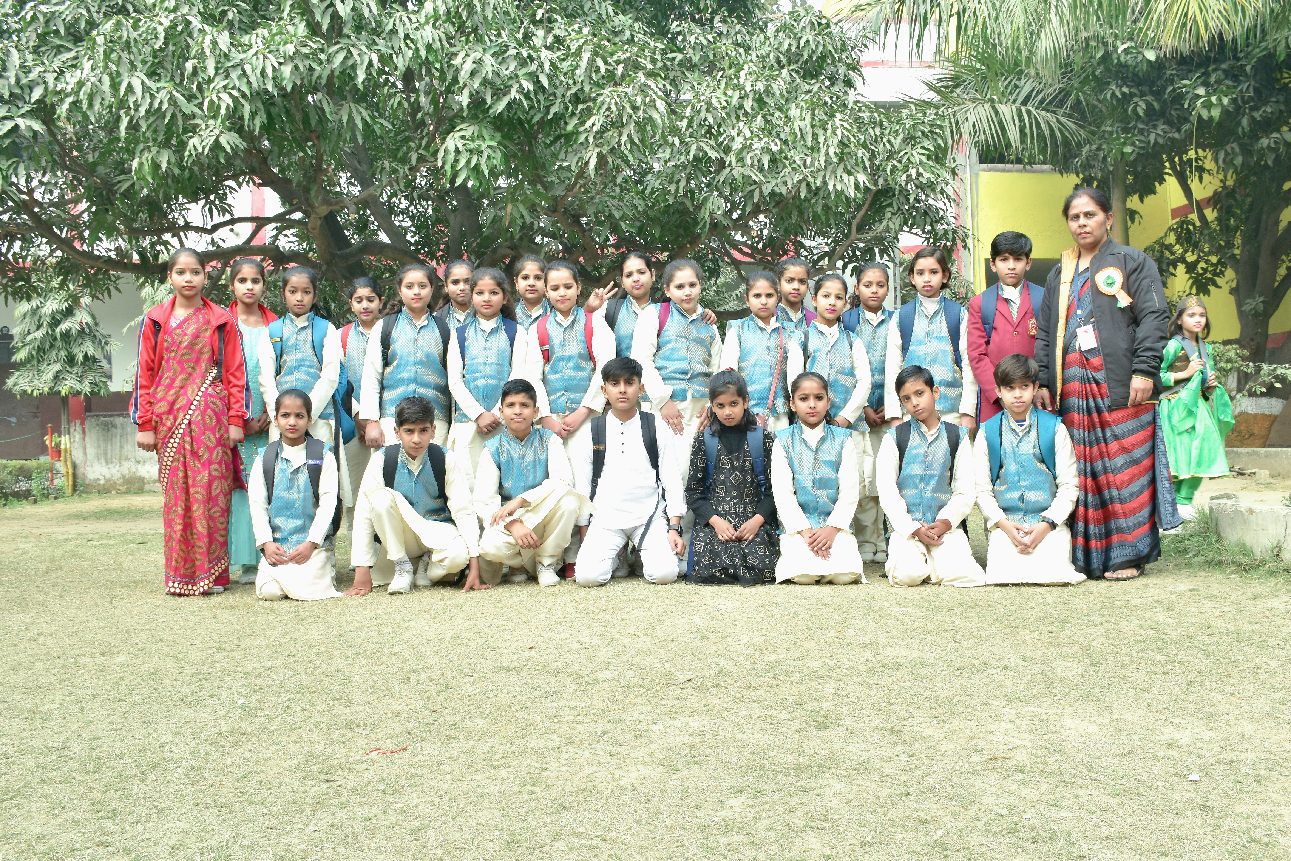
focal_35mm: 30
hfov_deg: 61.9
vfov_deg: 43.6
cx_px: 646
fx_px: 1076
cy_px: 430
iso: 320
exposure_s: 1/125
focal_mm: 20
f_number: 8
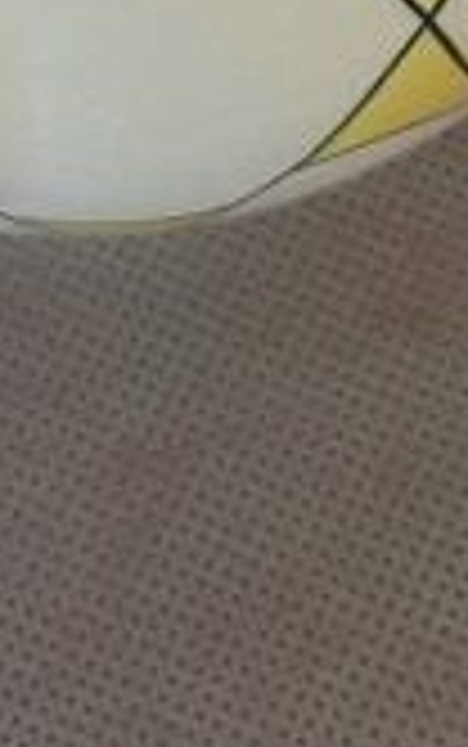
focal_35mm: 149
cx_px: 43
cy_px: -614
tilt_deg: -52.9
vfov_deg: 12.7
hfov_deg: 8.8
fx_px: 3035
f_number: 2.2
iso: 250
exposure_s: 1/33
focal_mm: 4.15
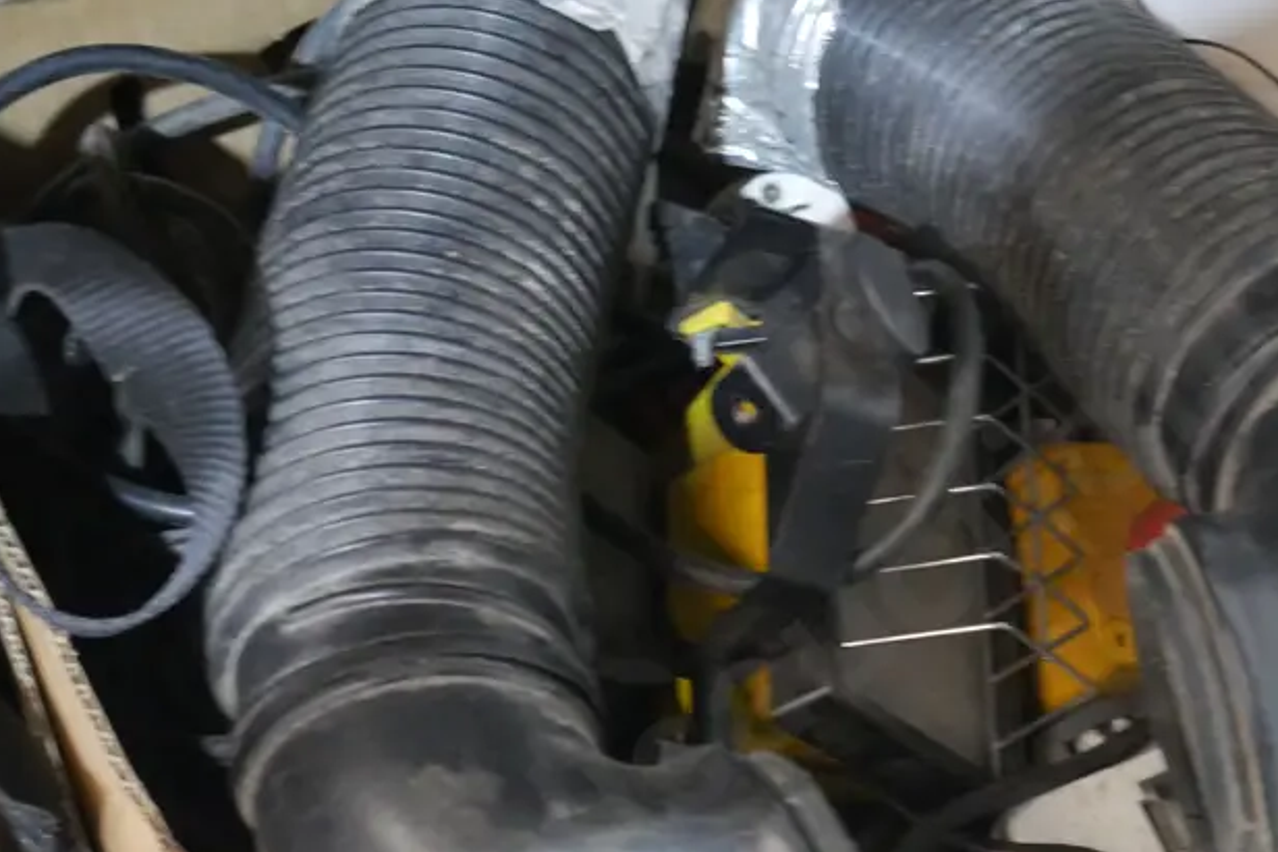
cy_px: 631
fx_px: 2947
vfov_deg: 16.4
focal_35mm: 83
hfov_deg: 24.3
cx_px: 855
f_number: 5.2
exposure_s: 1/15
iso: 3200
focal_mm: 24
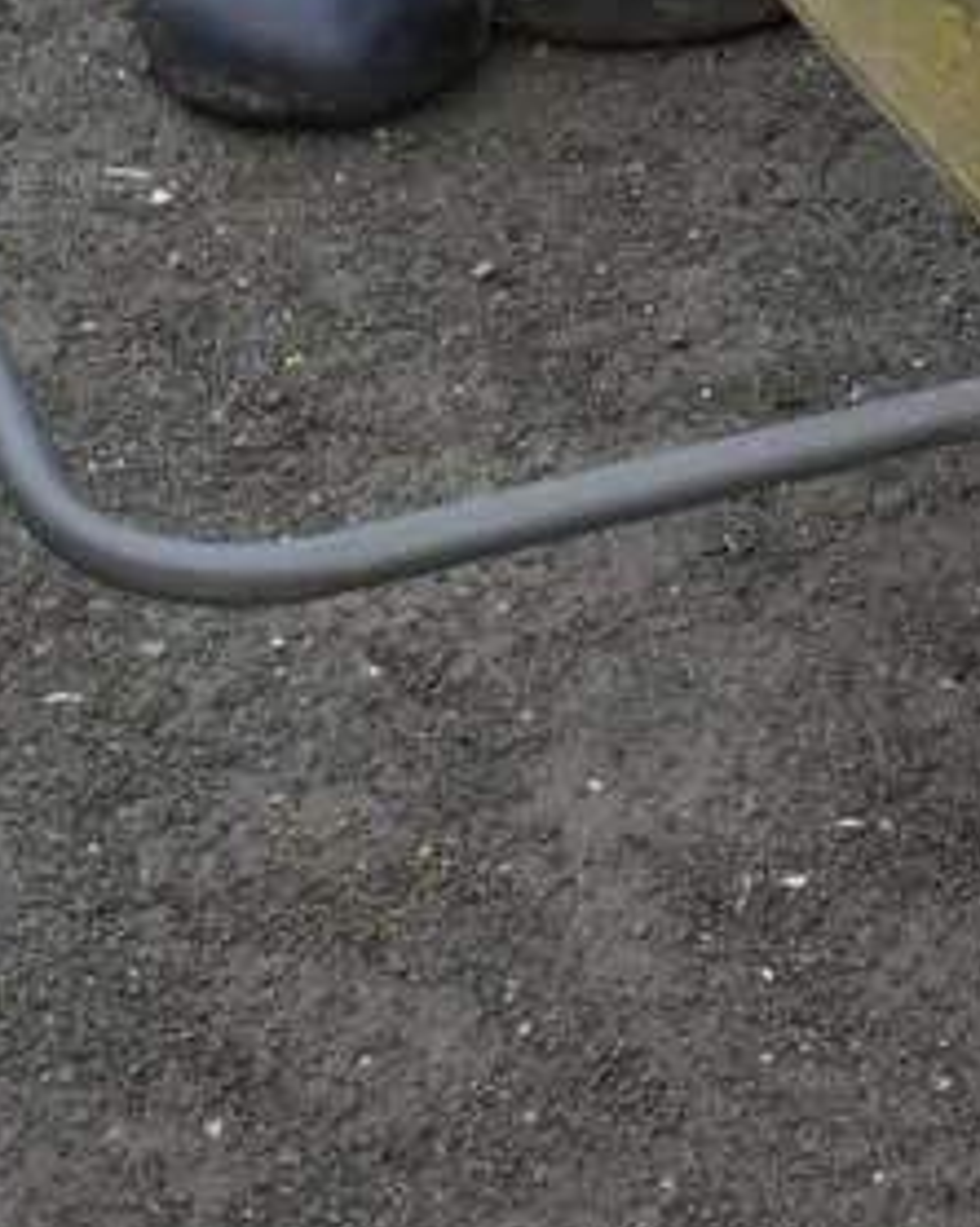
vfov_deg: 17.5
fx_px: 3920
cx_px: 1642
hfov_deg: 13.1
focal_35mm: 108
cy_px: 93
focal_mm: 15
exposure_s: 1/125
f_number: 3.6
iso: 200
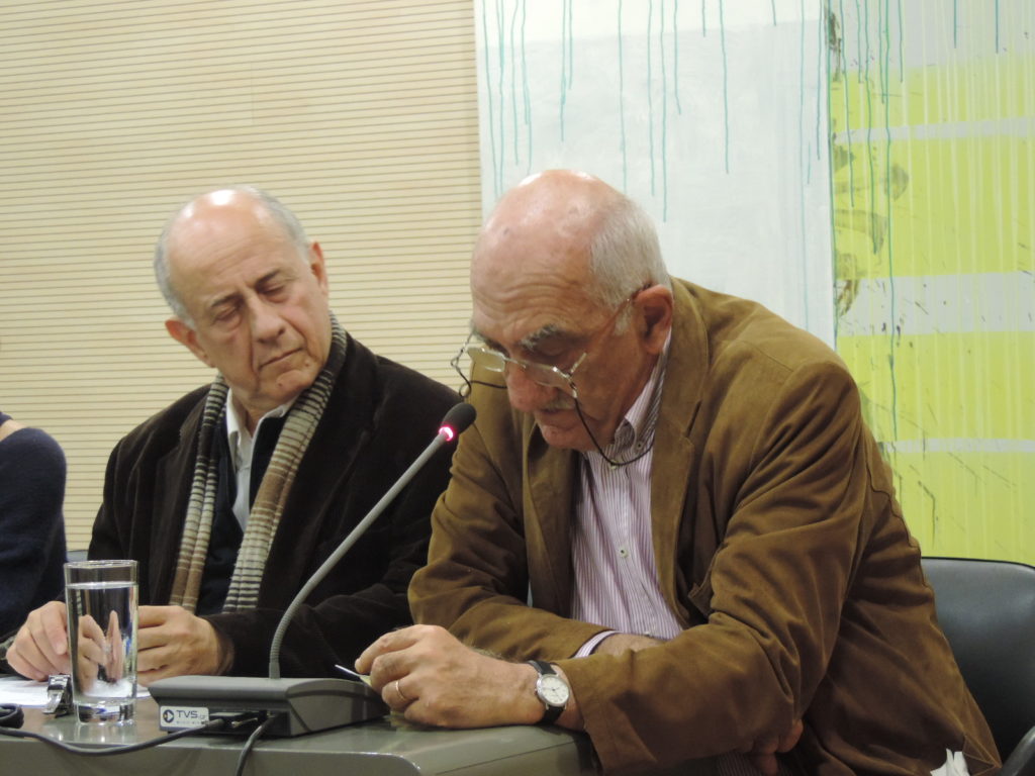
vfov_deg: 14.1
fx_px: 3139
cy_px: 388
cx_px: 518
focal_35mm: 105
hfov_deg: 18.7
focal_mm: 18.7
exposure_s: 1/25
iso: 800
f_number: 4.2
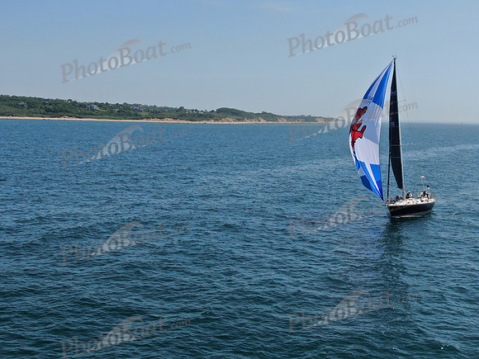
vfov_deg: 30.3
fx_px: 664
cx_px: 240
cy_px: 180
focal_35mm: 48
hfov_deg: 39.7
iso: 100
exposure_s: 1/1000
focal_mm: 8.6
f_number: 3.8
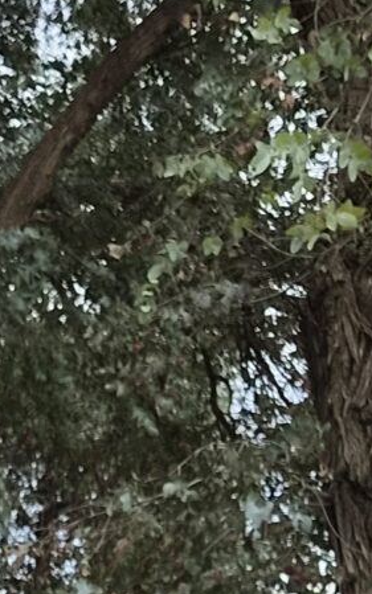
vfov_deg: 13.5
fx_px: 2253
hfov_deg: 8.9
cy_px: 1054
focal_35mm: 139
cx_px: -387
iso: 50
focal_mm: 5.4
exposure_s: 1/180
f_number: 1.8
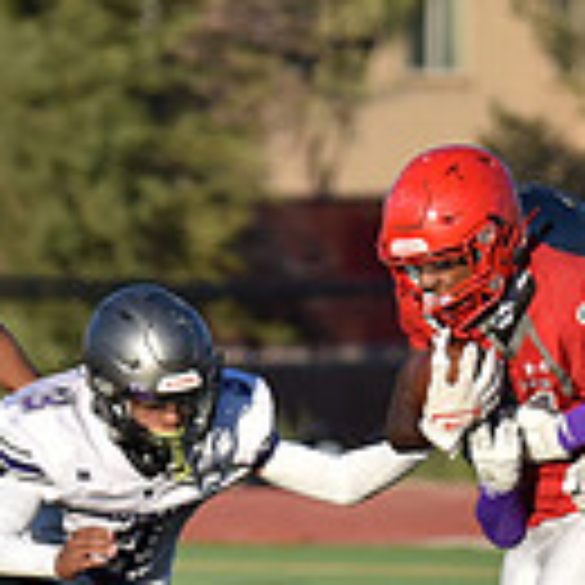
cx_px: 544
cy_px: 497
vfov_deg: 1.8
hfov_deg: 1.8
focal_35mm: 951
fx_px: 18183
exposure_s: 1/4000
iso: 800
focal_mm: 250
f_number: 5.6
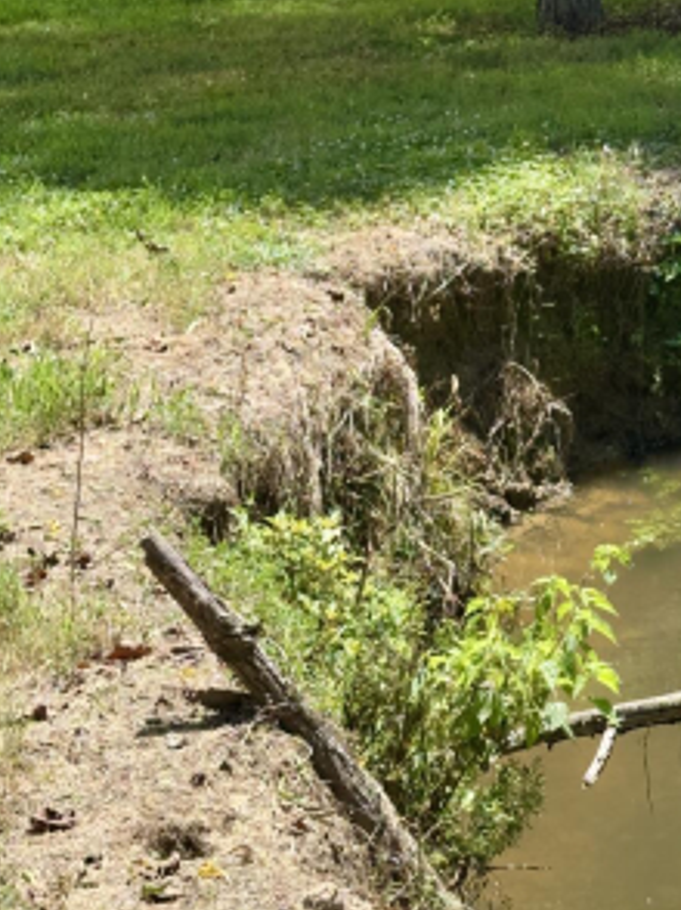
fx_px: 2863
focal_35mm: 109
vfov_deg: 17.9
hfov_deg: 13.3
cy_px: 166
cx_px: 724
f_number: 1.78
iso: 64
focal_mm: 6.86
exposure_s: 1/1613
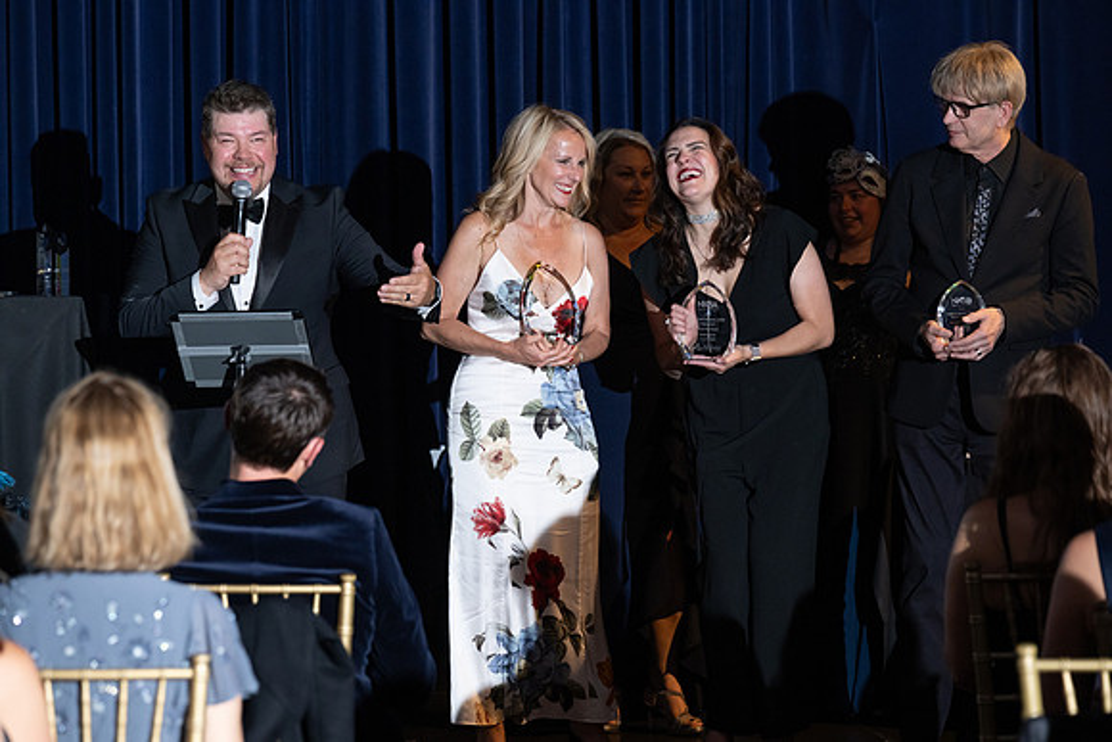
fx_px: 4634
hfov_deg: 13.7
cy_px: 371
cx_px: 556
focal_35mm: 150
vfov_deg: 9.2
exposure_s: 1/200
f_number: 5
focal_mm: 150
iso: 2500
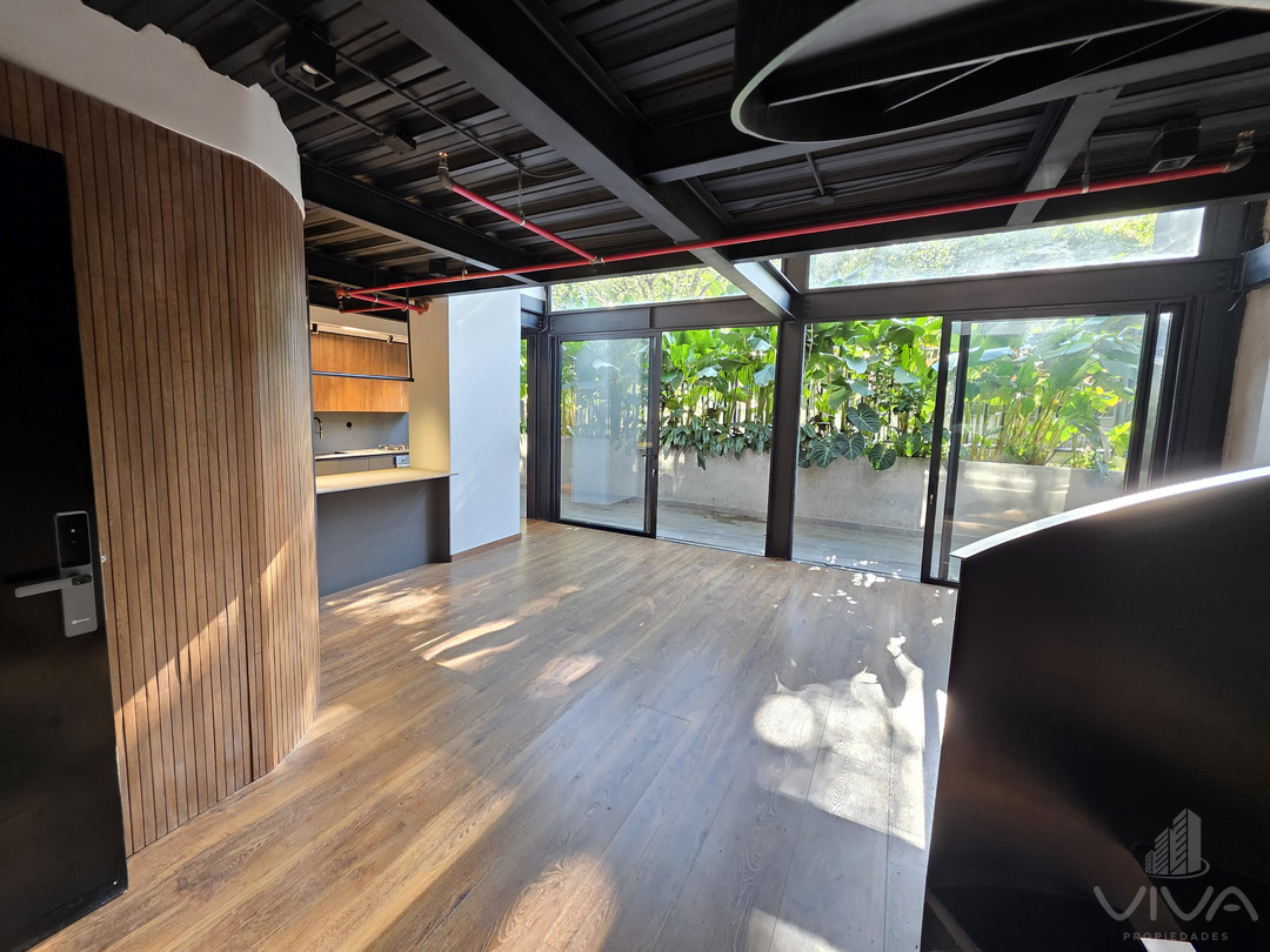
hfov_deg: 106.2
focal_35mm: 13
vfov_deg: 89.9
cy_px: 476
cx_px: 635
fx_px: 477
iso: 500
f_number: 1.9
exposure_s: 1/60
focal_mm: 2.2
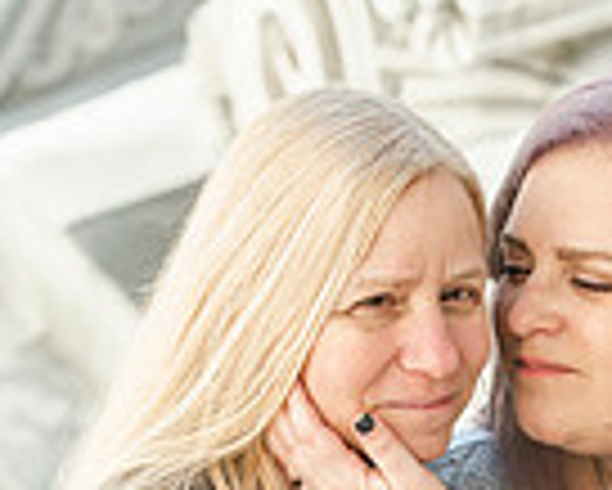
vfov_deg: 5.2
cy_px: 674
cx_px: 522
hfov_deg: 6.5
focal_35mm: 295
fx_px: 5347
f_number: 4
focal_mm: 95
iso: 400
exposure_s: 1/640
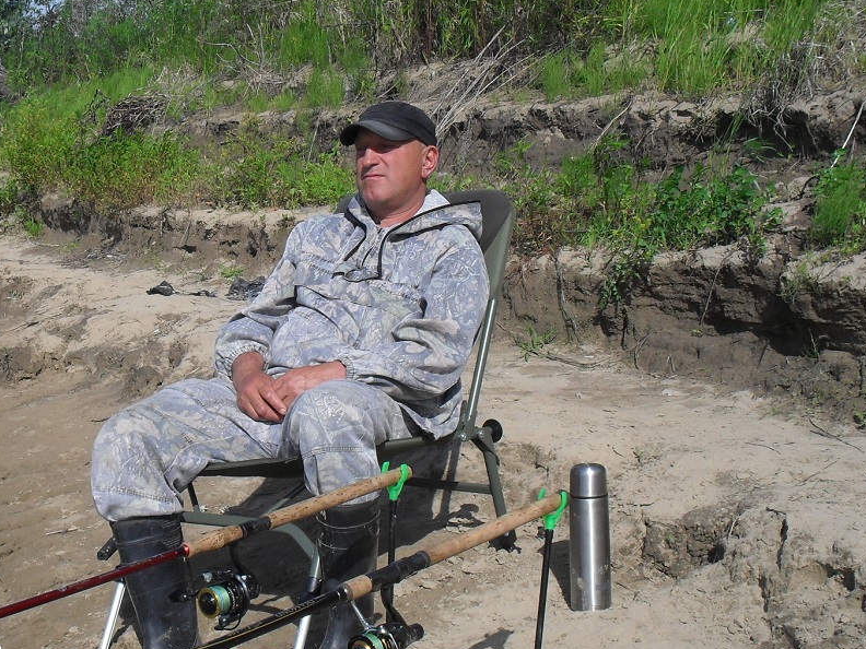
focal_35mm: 53
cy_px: 340
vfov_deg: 27.5
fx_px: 1326
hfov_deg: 35.9
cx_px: 303
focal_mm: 6.3
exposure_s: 1/250
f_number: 8.4
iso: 100
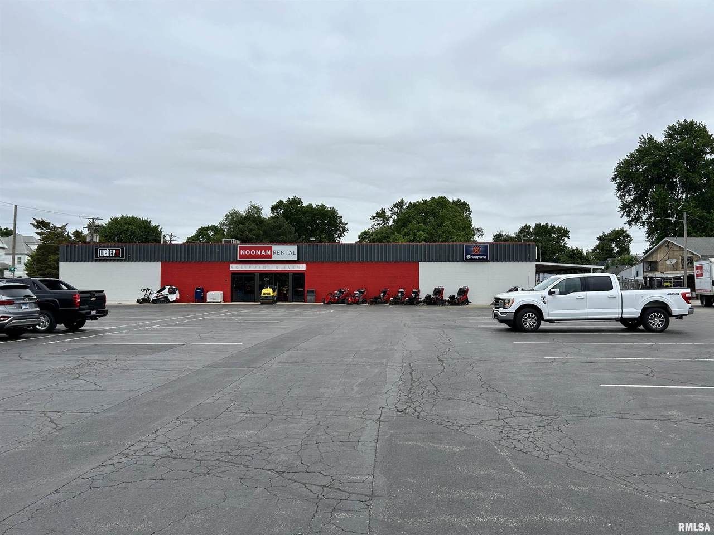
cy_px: 268
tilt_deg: +1.0
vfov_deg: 53.1
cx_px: 357
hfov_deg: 67.3
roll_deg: -0.4
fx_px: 536
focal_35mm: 26
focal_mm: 5.7
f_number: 1.5
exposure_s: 1/5882
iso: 50
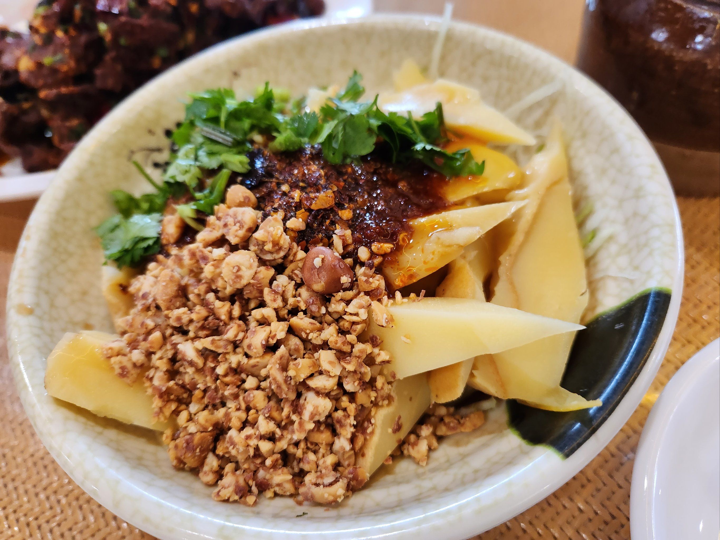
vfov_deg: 58.9
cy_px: 270
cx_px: 360
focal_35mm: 23
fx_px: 478
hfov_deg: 73.9
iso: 320
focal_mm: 5.4
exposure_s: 1/100
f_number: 1.8
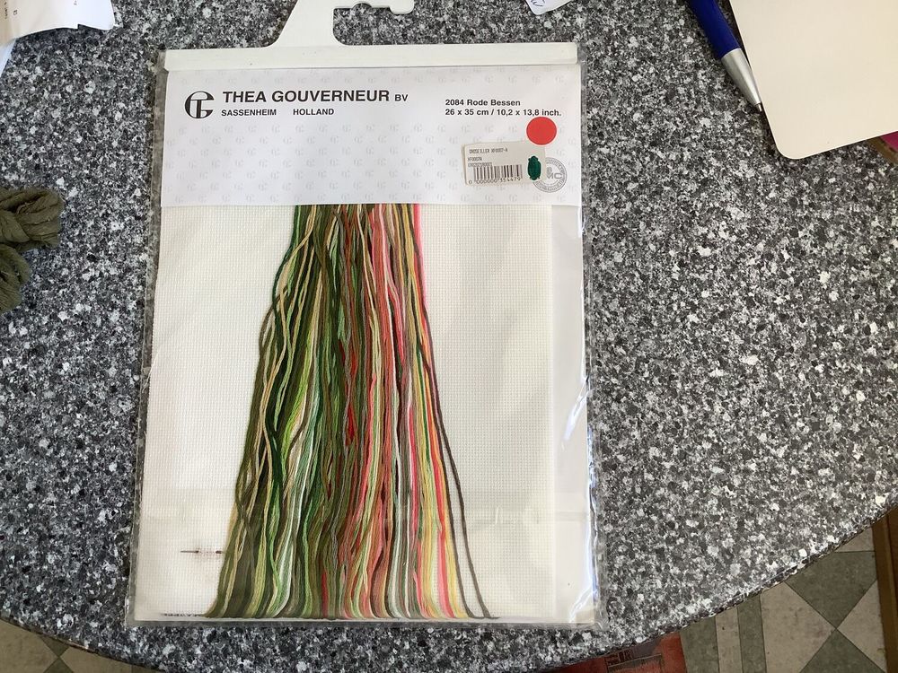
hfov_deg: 58.4
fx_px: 804
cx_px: 449
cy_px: 336
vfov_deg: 45.4
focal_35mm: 31
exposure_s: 1/120
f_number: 2.4
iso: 64
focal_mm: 3.3
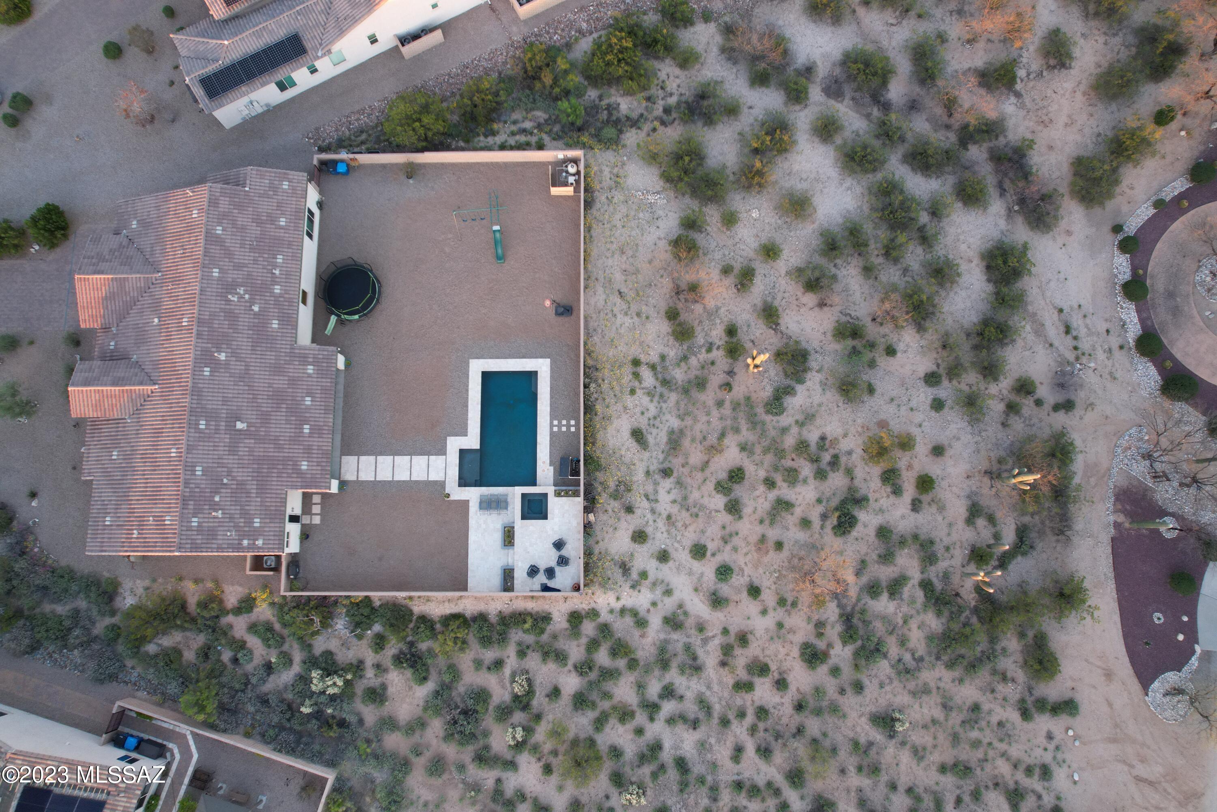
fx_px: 744
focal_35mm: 22
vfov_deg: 57.2
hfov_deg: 78.6
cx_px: 608
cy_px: 406
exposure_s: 1/15
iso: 330
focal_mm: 8.38
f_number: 2.8
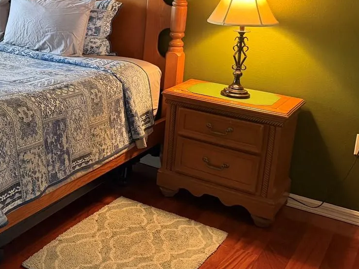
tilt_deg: -10.3
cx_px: 23
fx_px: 539
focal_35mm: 52
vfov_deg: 27.4
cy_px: 45
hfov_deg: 34.4
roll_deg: -2.3
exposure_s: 1/60
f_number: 1.78
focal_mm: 6.76
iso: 400
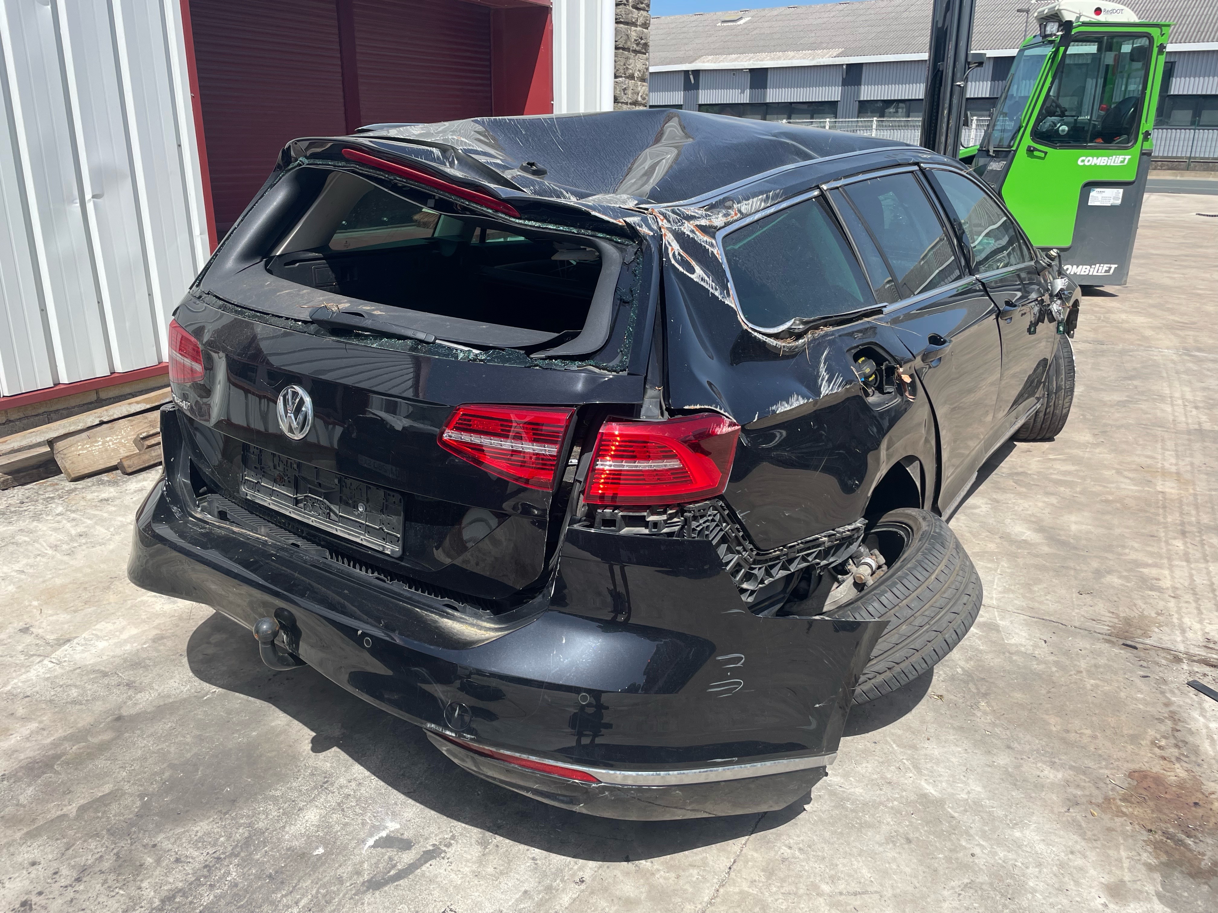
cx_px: 609
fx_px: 915
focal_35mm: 26
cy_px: 456
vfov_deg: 53.1
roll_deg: -0.5
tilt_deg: -20.5
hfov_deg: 67.3
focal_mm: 4.2
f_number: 1.6
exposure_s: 1/2398
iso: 32
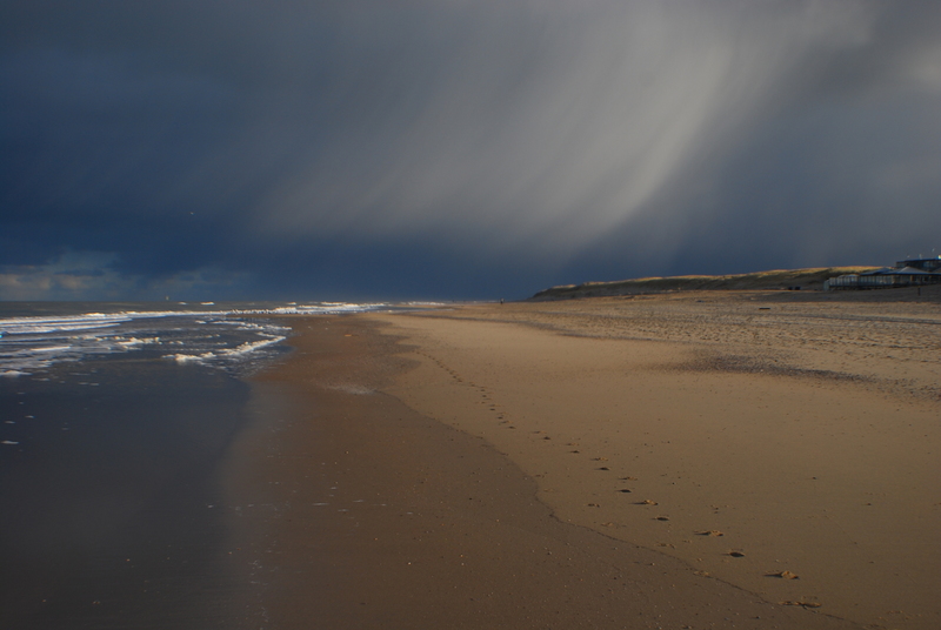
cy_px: 315
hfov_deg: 24.6
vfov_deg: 16.6
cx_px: 470
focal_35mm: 82
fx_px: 2160
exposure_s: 1/400
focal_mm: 55
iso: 100
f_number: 5.6
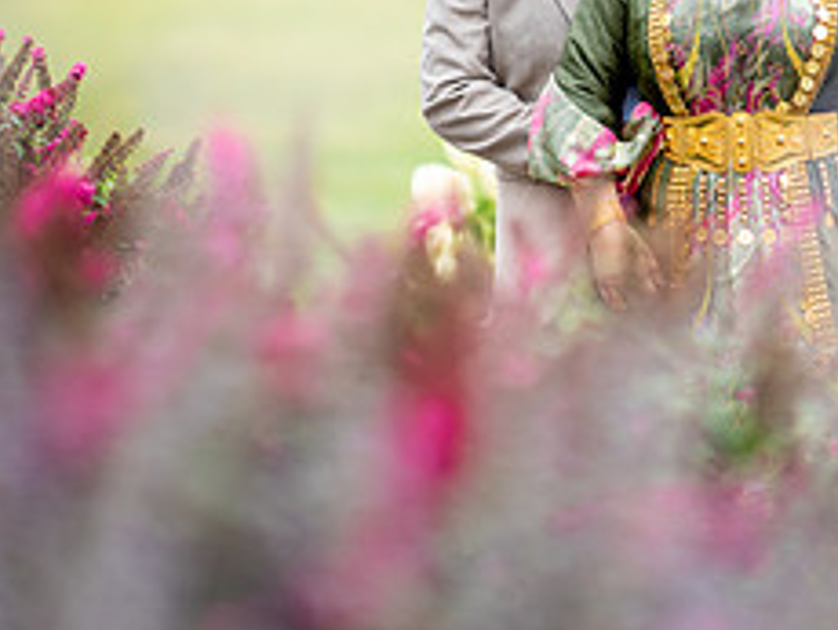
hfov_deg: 9.6
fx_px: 4992
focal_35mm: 206
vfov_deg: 7.2
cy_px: 31
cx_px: 692
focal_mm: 85
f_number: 1.4
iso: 100
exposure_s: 1/1250
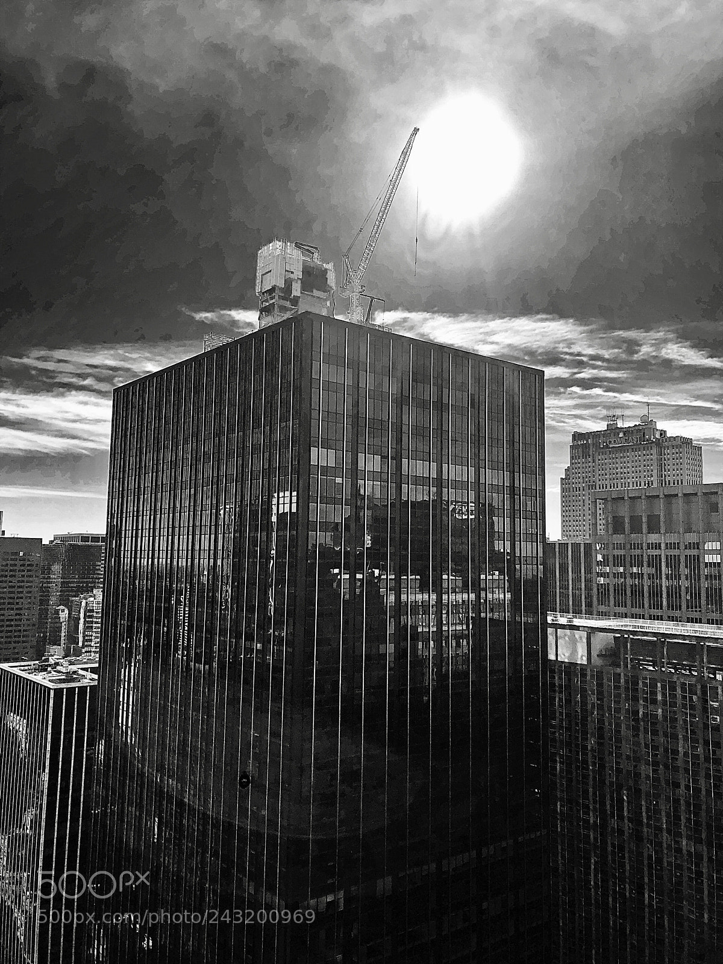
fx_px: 780
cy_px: 482
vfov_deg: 63.4
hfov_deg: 49.7
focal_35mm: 28
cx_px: 362
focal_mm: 4
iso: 25
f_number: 1.8
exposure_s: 1/4367
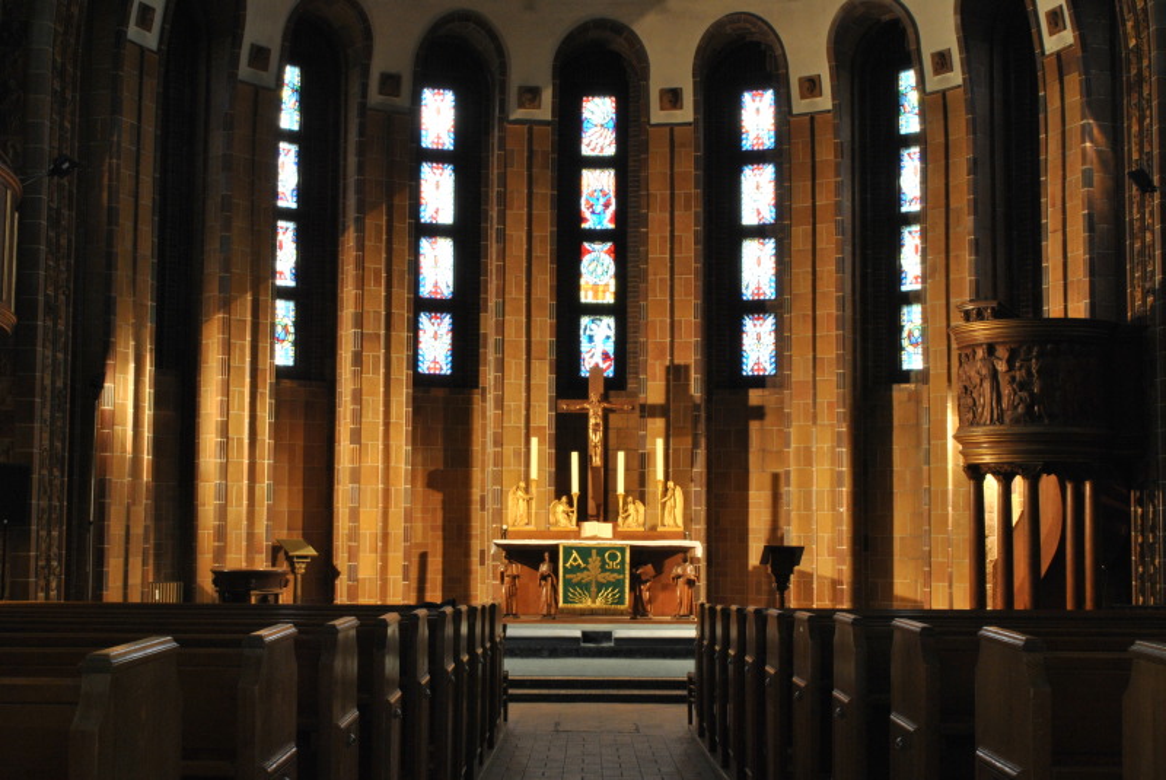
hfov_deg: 41.1
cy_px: 390
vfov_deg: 28.1
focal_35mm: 48
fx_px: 1556
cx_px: 583
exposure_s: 2
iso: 400
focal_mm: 32
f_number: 20
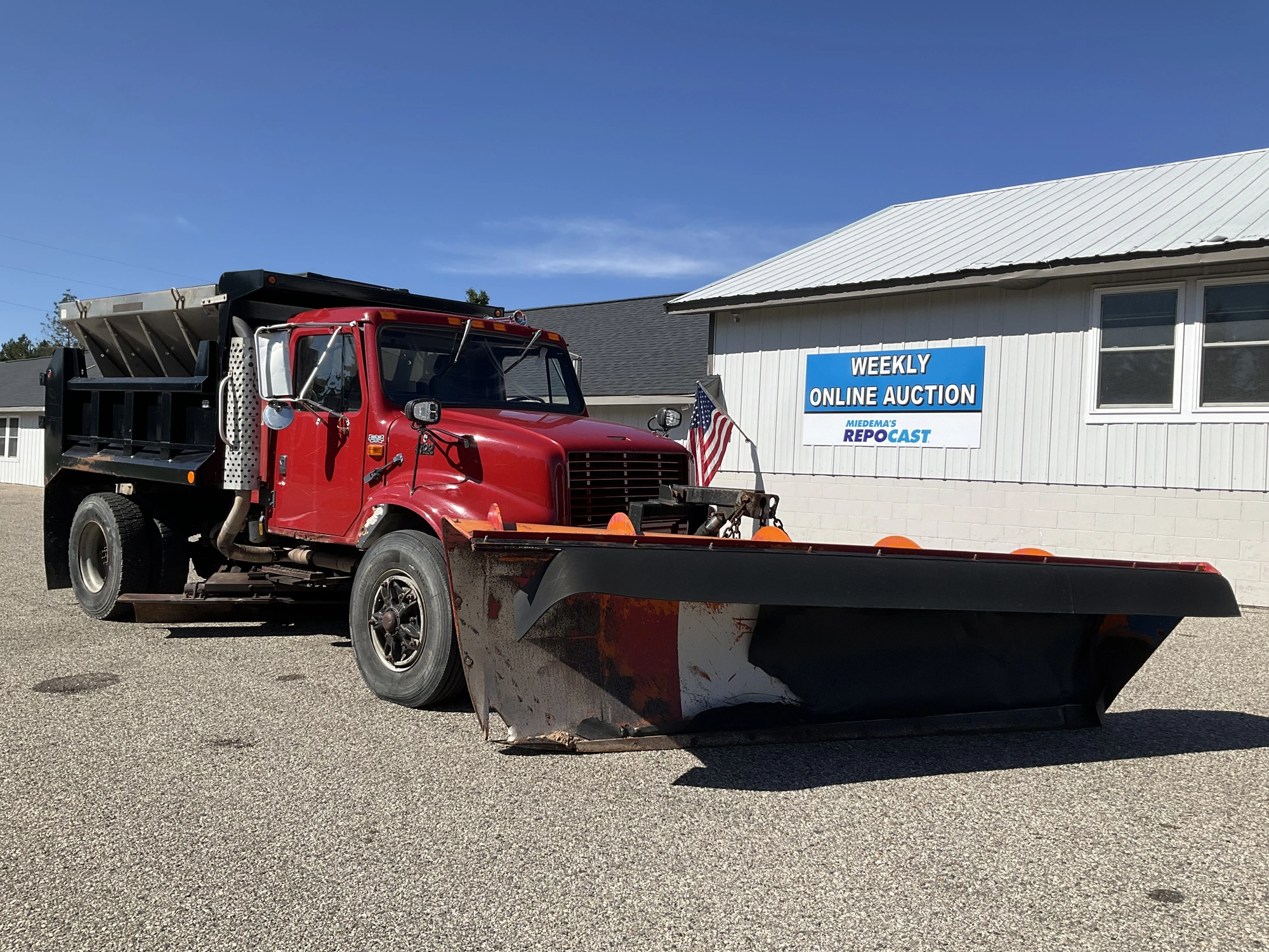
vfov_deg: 48.2
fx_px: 1063
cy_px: 476
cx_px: 634
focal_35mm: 29
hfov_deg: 61.7
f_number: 1.8
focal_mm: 3
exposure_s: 1/2538
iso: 25
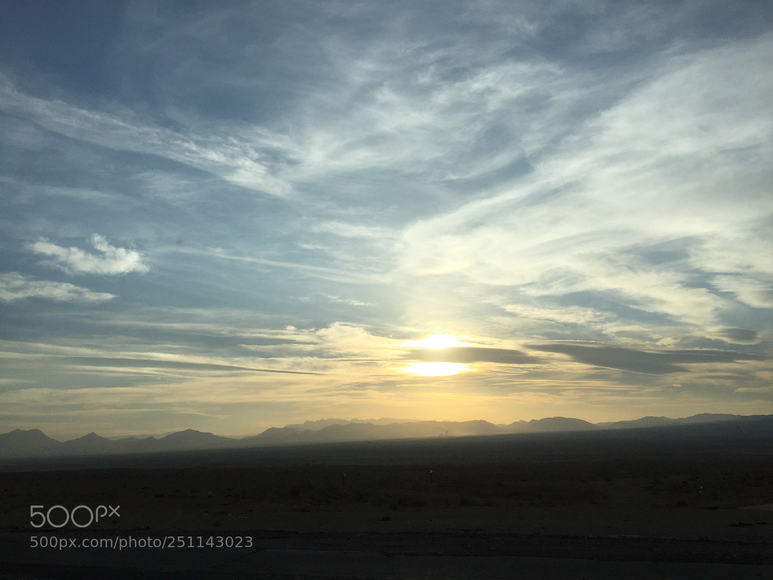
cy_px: 290
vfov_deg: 48.2
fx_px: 648
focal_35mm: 29
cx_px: 386
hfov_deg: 61.7
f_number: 2.2
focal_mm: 4.15
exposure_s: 1/3968
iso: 32
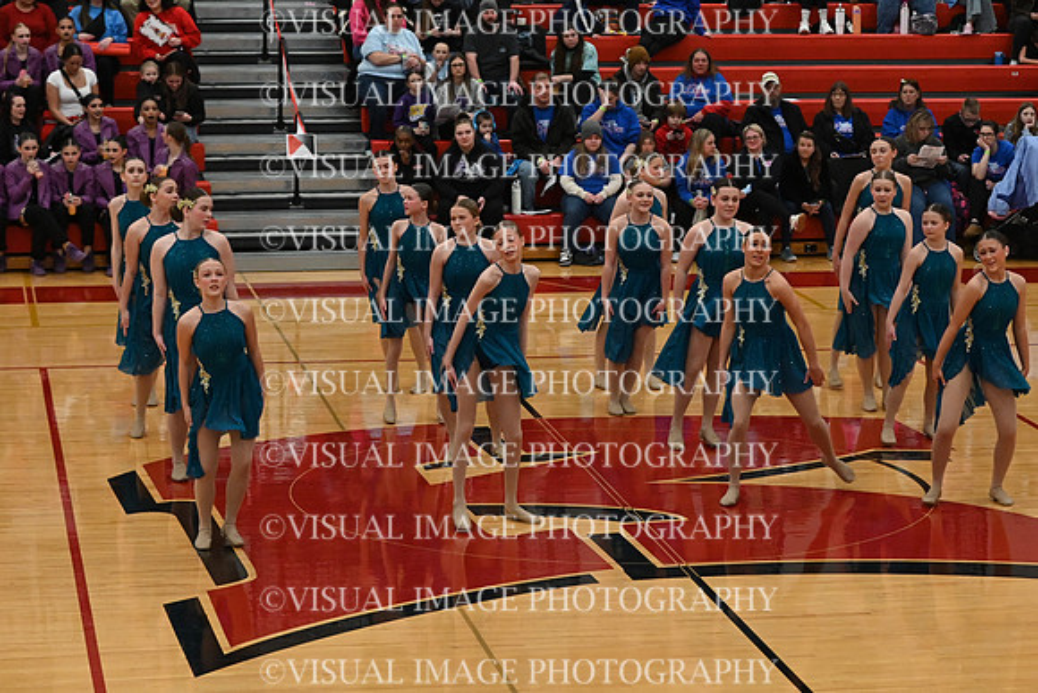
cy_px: 346
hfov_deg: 19.5
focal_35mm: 105
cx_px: 519
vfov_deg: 13.0
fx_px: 3028
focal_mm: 70
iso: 5000
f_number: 4
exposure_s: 1/400
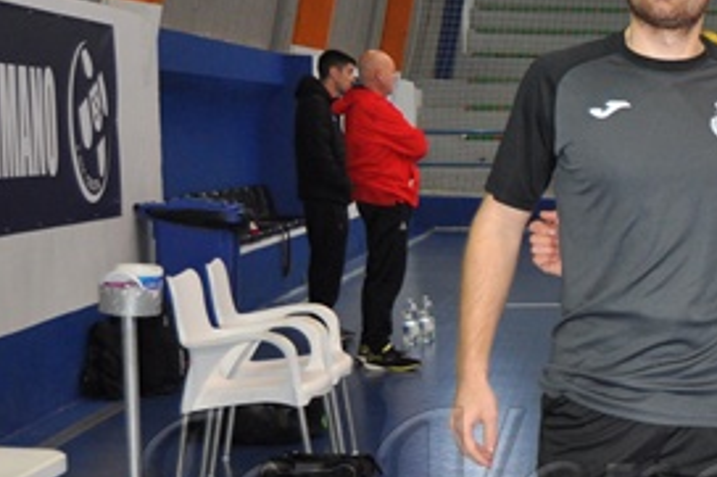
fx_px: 1931
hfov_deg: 19.1
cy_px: 370
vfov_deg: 14.0
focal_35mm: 97
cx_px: 983
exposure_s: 1/125
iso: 720
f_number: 3.5
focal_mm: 22
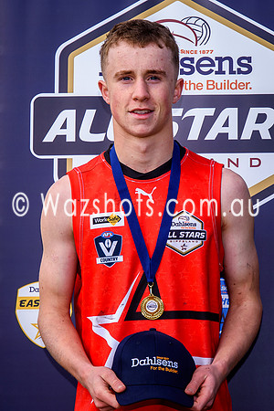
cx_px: 164
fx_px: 1784
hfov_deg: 8.8
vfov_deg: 13.1
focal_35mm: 156
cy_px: 205
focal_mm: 50
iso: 100
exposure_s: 1/160
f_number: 5.6
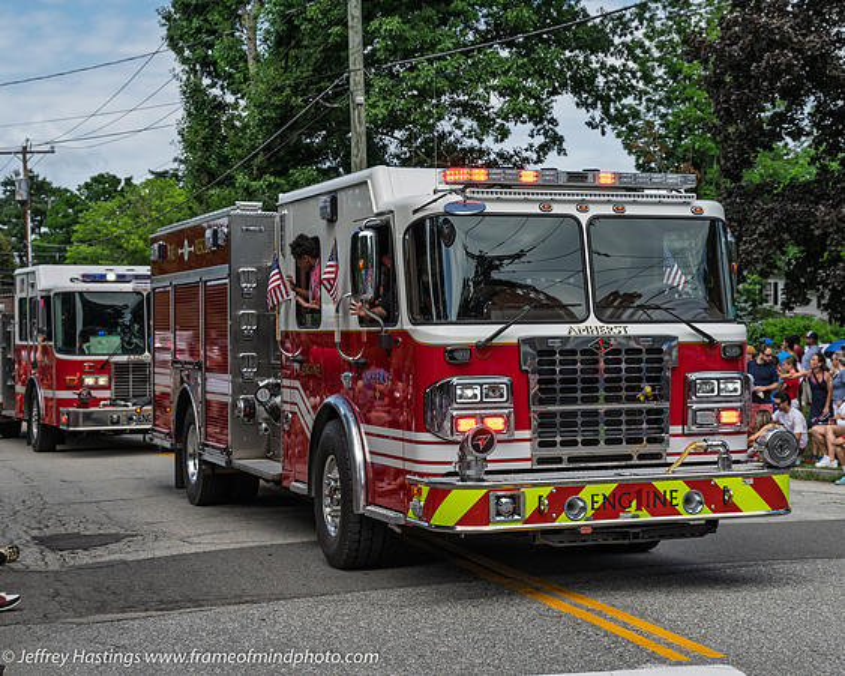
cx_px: 490
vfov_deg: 23.3
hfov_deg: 28.8
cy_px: 347
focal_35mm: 66
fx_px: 1640
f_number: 6.3
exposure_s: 1/1250
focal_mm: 55
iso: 500
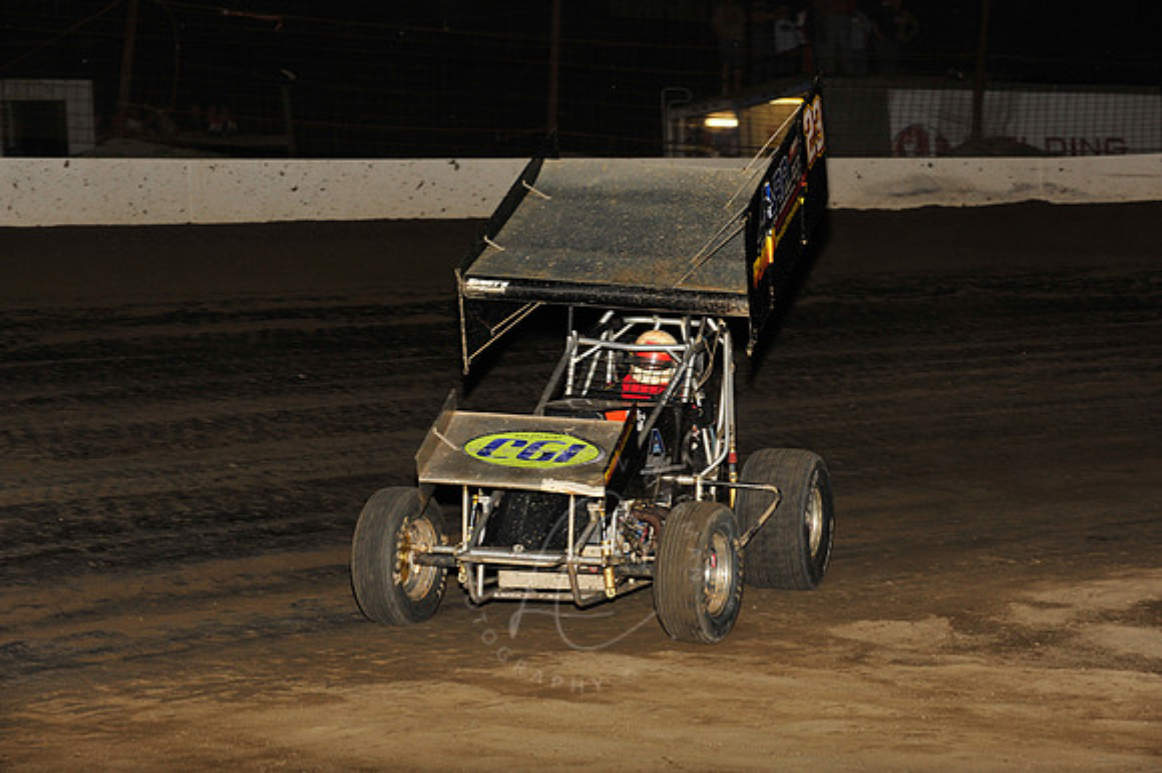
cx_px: 581
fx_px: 3387
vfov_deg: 13.0
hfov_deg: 19.5
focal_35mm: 105
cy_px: 386
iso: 1000
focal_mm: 105
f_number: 7.1
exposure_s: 1/320
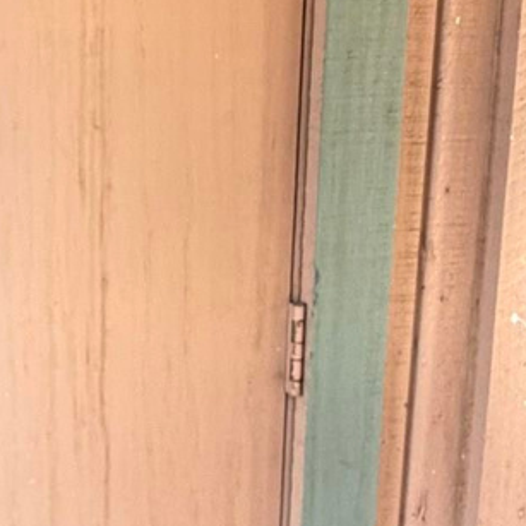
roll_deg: +1.3
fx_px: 1066
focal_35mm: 62
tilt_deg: -9.6
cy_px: 250
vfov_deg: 27.7
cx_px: -58
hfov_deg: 25.6
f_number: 2.2
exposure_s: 1/100
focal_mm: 2.22
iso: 320
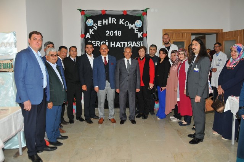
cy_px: 81
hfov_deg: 67.4
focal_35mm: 27
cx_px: 122
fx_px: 183
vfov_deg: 47.8
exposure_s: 1/60
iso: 200
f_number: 5
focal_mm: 18
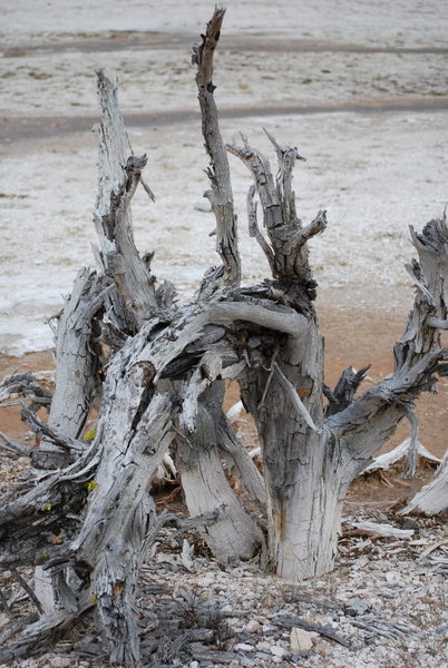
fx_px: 1535
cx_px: 224
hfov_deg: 16.6
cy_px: 334
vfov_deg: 24.6
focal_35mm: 82
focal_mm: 55
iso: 200
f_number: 5
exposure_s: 1/100
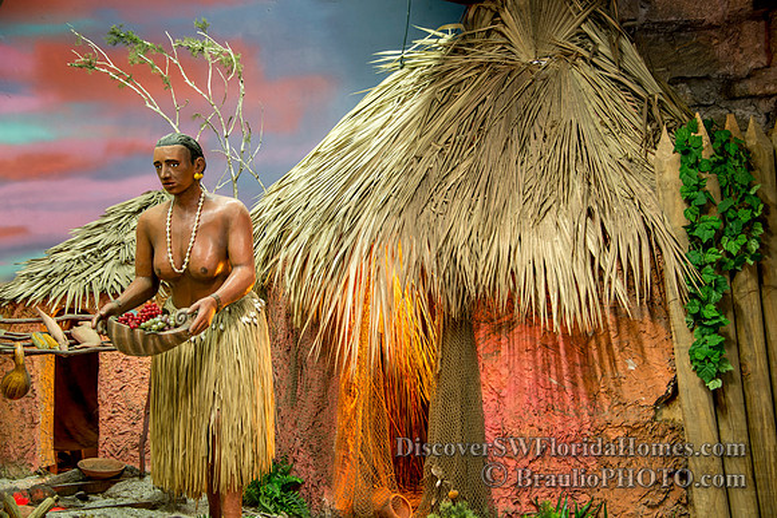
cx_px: 388
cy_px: 259
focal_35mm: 68
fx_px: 1468
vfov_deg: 20.0
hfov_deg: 29.6
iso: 200
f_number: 5
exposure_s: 1/2.5
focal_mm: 68
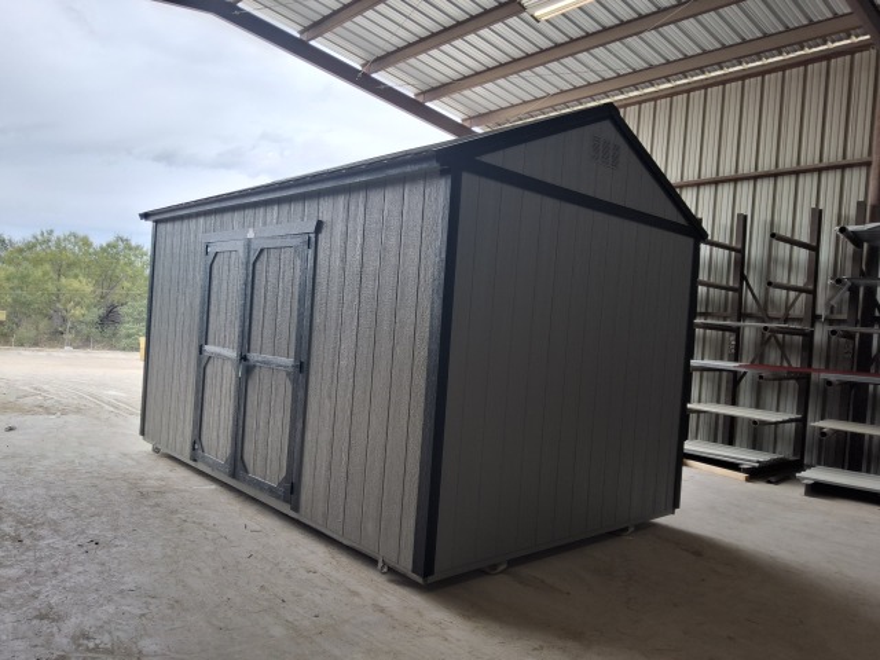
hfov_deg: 69.4
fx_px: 636
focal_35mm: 25
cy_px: 330
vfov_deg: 54.9
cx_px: 440
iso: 50
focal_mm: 3.08
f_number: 2
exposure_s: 1/186
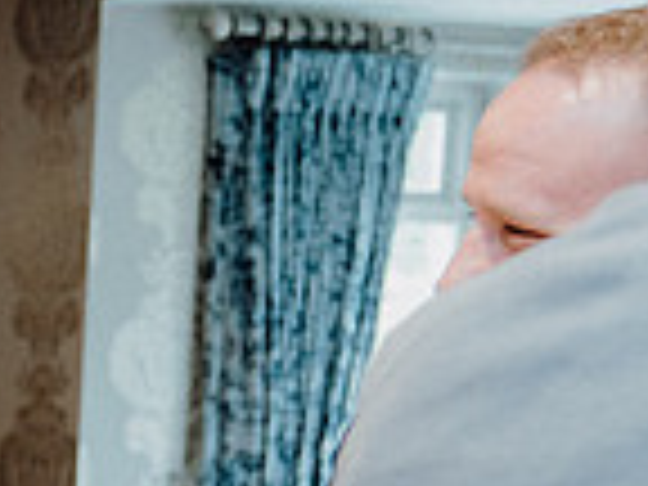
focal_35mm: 151
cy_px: 718
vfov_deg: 9.6
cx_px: -639
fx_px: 2827
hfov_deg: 11.7
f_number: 3.5
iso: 2500
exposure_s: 1/160
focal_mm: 39
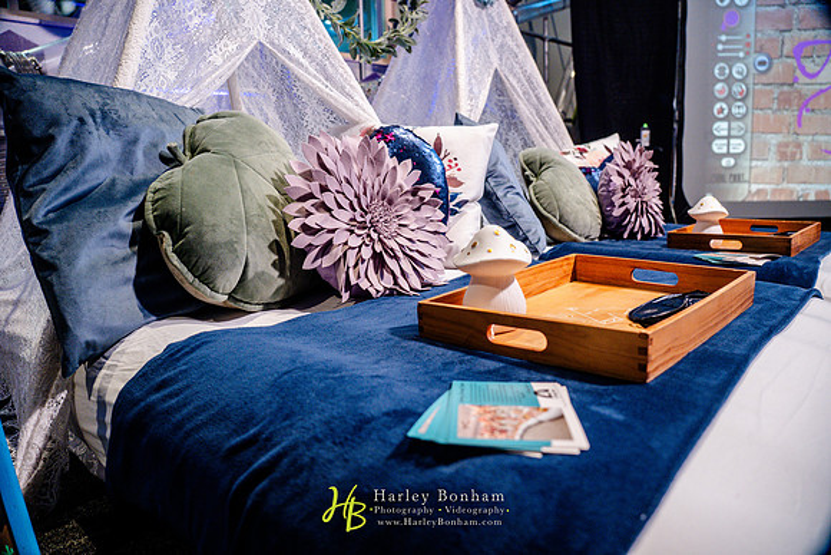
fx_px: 554
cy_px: 278
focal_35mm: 24
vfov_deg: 53.2
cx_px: 416
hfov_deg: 73.7
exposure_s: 1/80
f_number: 4
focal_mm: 24
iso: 3200
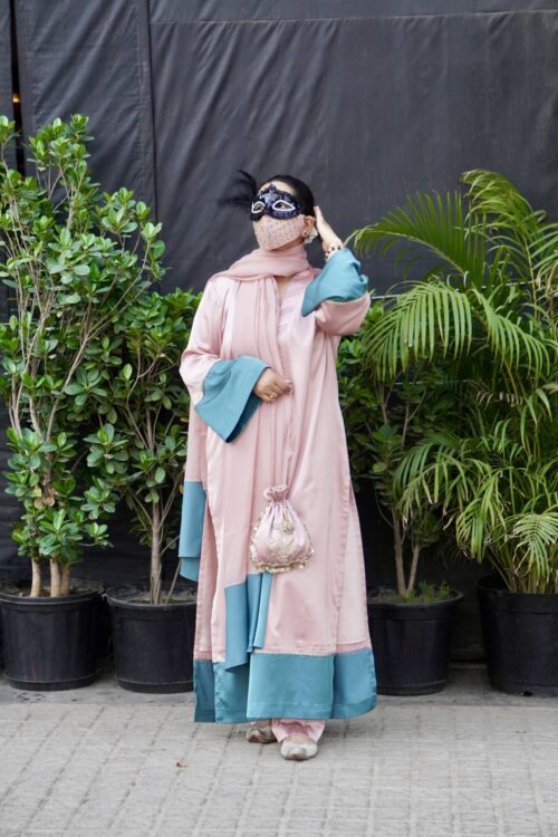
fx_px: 2162
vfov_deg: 21.9
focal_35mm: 93
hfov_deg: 14.7
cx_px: 279
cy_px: 418
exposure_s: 1/200
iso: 800
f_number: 6.3
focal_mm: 62
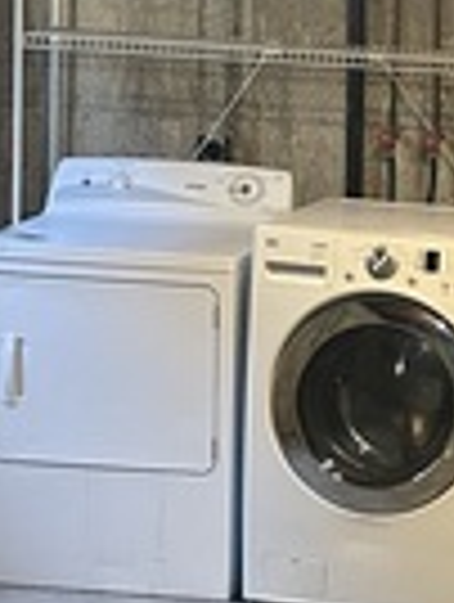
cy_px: 272
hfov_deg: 11.2
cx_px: 616
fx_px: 2249
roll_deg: -1.7
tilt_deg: -8.4
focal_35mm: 129
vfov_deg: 15.3
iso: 400
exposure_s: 1/60
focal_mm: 5.7
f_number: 1.5
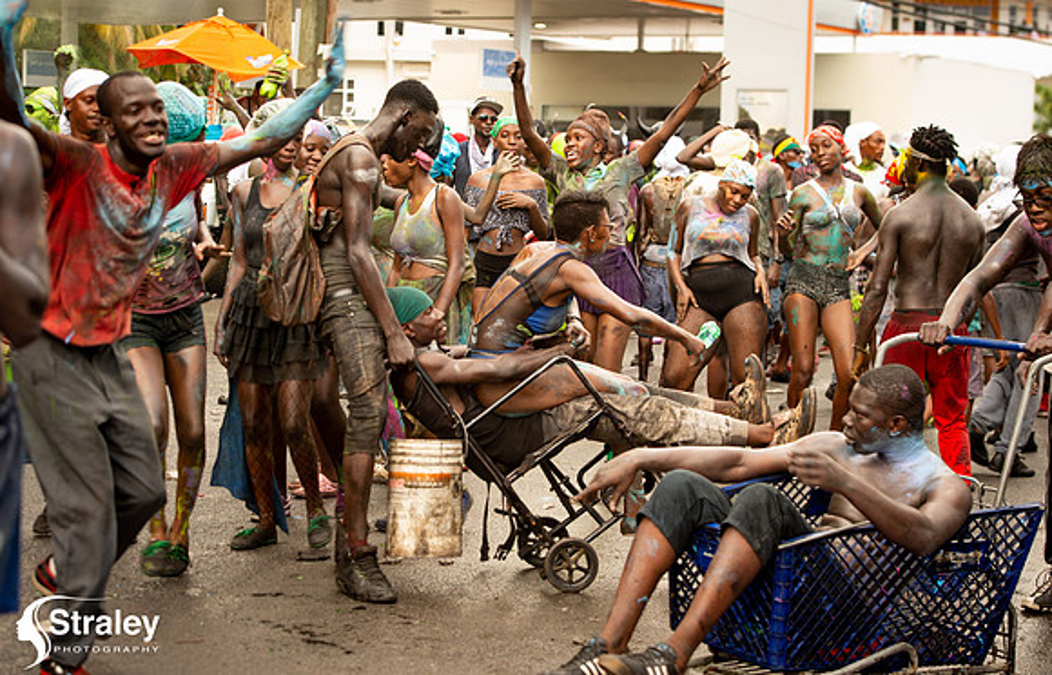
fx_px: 2316
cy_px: 329
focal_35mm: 80
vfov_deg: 16.6
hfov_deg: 25.6
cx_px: 506
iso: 450
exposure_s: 1/160
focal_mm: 75
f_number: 5.6
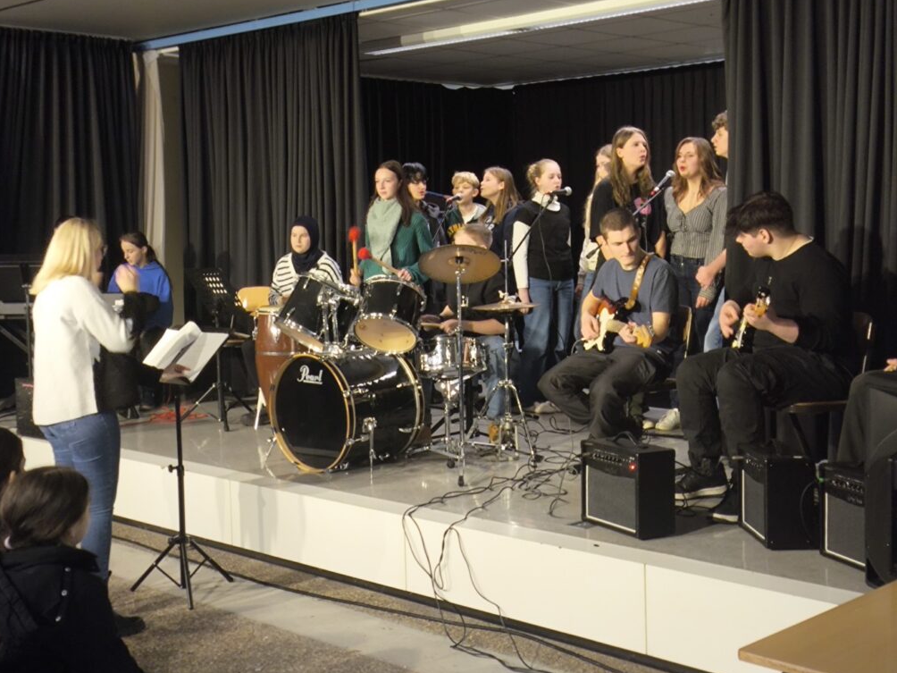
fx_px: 1322
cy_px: 334
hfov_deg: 37.5
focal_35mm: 51
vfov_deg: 28.6
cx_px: 440
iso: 250
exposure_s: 1/50
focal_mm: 4.71
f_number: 1.7
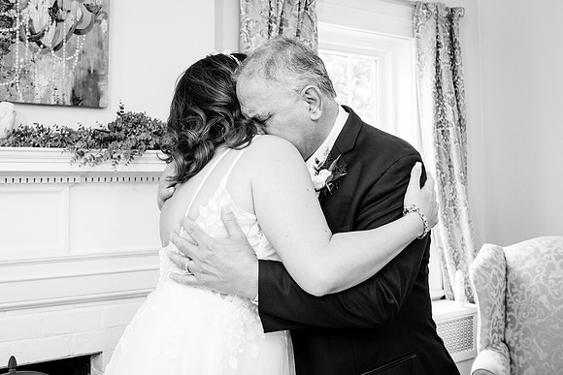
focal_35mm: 47
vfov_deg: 28.7
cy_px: 135
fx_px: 730
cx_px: 257
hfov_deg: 42.1
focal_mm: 35
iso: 2000
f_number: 5.6
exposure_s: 1/200
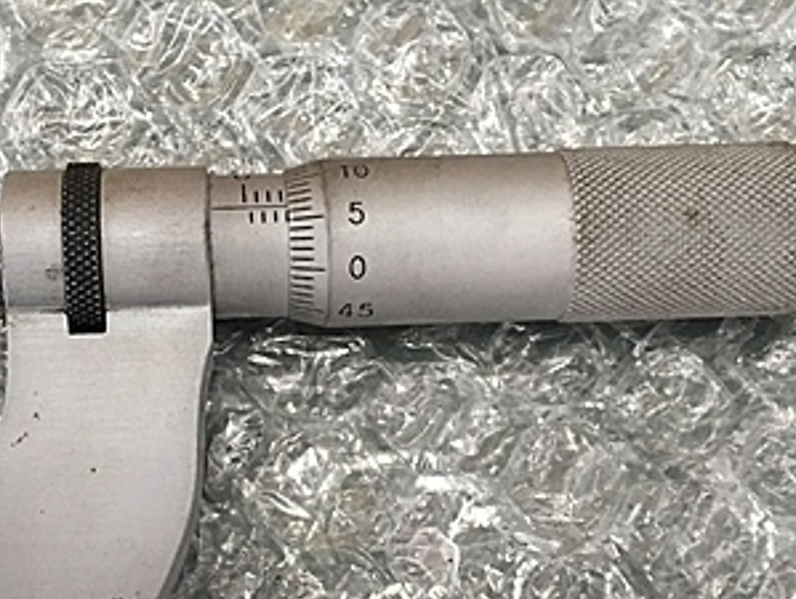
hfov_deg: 31.0
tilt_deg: -77.2
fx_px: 1427
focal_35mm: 62
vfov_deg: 23.6
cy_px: 410
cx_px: 306
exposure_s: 1/30
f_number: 2.2
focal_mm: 4.15
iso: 100
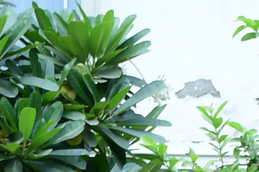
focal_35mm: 295
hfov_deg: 6.9
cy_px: 599
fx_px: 2122
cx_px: -133
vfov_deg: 4.4
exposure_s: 1/125
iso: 320
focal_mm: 27
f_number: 5.6
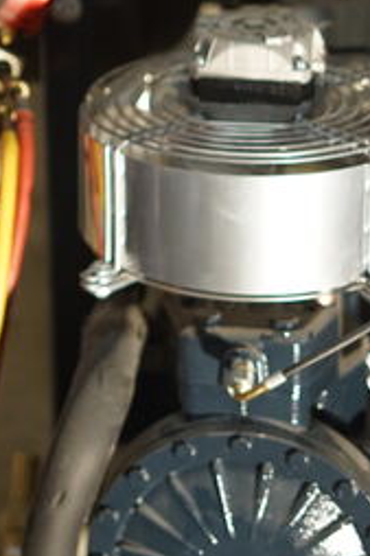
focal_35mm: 130
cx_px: -90
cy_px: 4
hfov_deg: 10.3
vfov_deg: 15.5
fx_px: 2007
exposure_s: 1/100
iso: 400
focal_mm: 50
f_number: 2
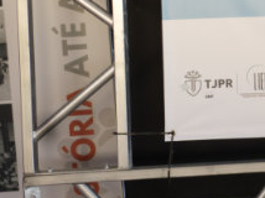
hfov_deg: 9.4
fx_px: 1445
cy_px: -113
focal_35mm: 189
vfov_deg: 7.7
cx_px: 632
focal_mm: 35
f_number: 4
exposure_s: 1/100
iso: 320
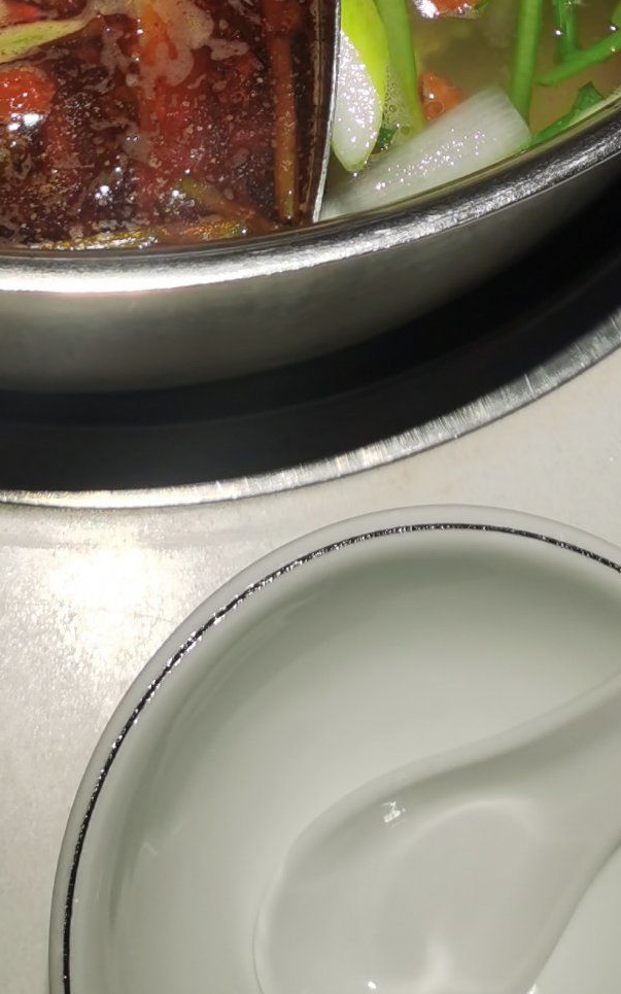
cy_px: -113
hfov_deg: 16.1
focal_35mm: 81
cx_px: 265
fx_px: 2194
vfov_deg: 23.8
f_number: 1.8
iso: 50
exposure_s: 1/345
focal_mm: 5.58
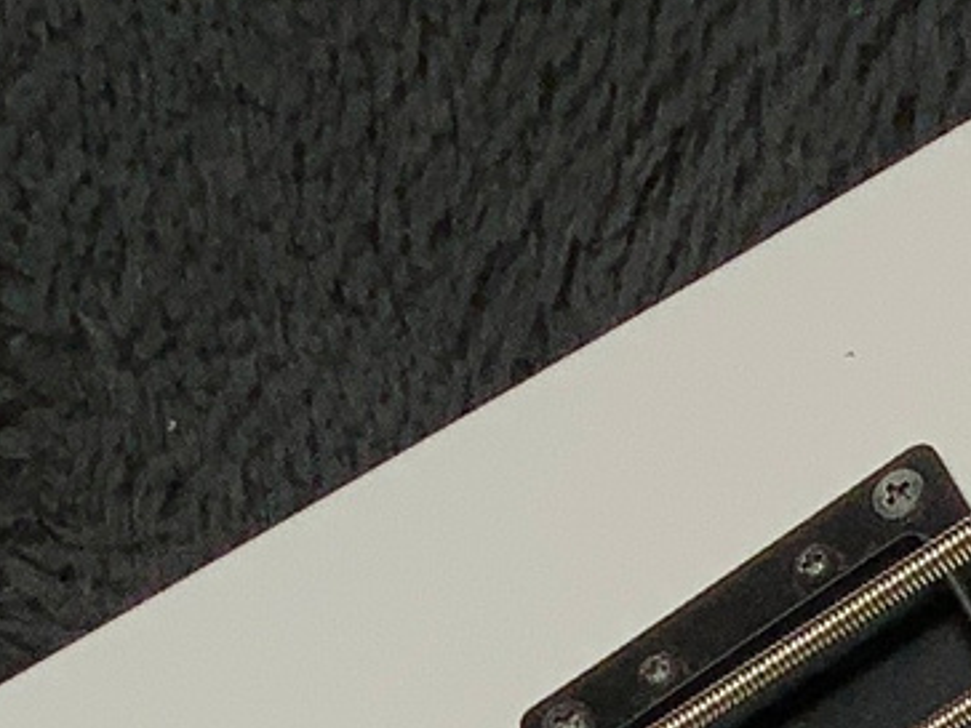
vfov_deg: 7.0
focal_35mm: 204
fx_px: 5722
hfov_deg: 9.7
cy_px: 1475
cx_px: 763
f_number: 1.8
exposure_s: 1/375
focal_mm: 3
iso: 16
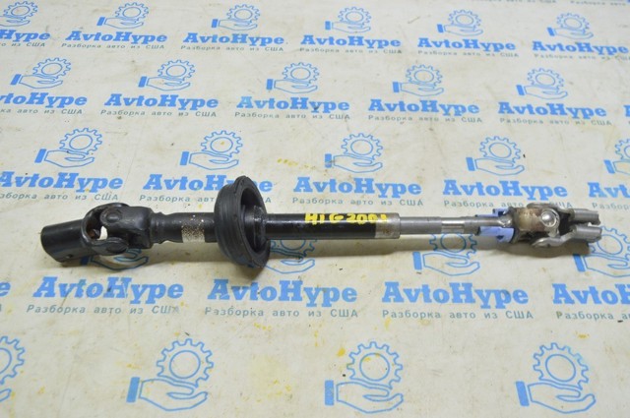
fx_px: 577
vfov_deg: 39.9
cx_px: 315
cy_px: 209
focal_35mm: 33
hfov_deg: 57.3
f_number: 5.6
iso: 400
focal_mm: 22
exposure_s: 1/20
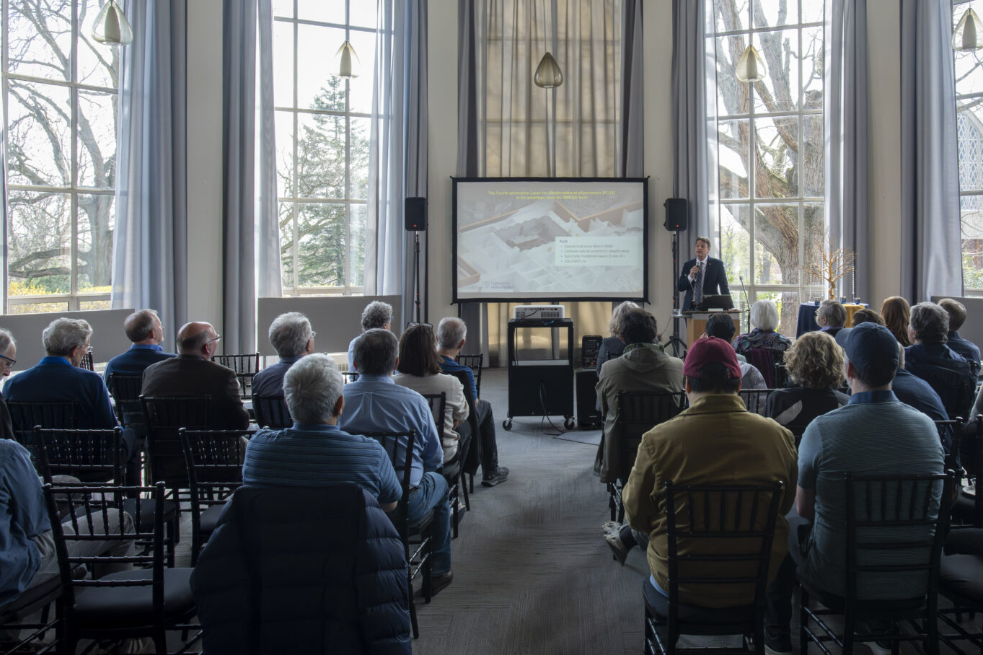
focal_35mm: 31
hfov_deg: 59.6
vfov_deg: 42.2
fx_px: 846
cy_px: 284
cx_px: 611
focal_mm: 22
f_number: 8
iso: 1600
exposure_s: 1/200
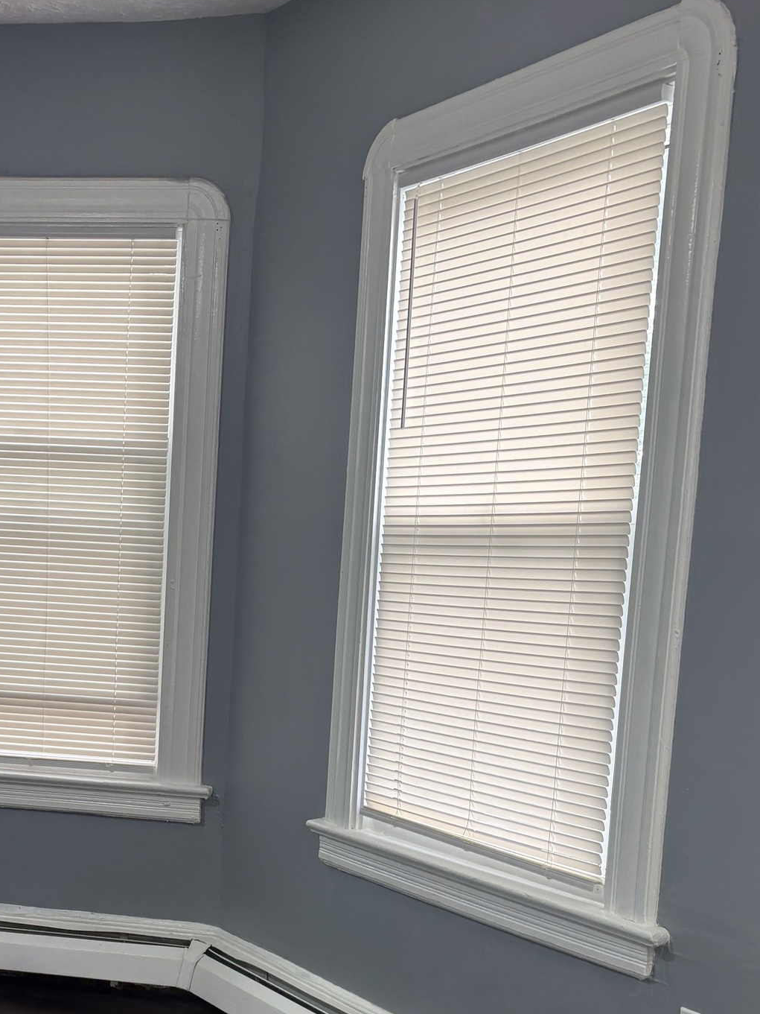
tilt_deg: -4.8
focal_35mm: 44
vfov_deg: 42.0
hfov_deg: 32.8
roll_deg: -3.5
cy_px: 728
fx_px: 1288
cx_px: 301
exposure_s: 1/120
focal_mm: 5.96
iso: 64
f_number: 1.6
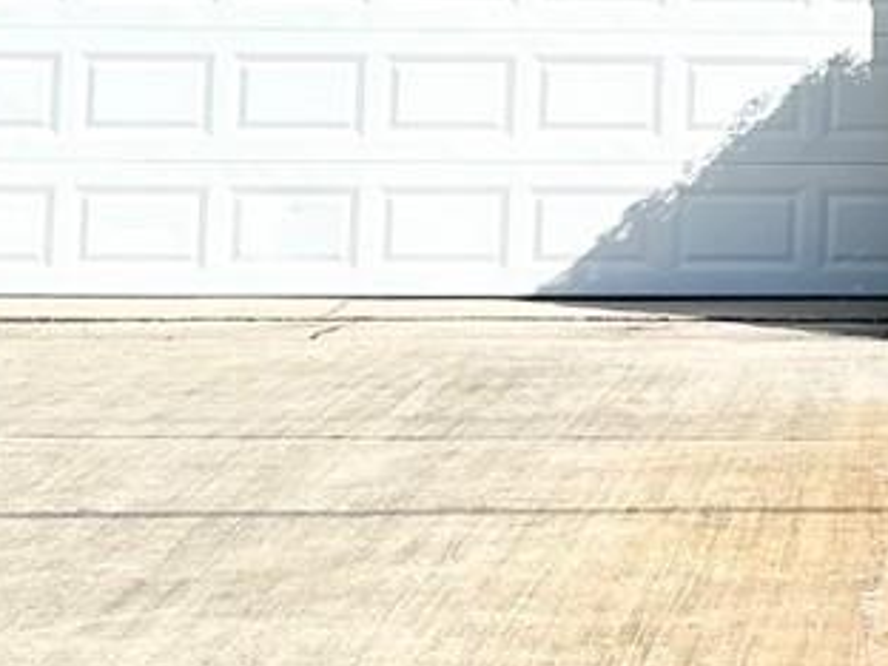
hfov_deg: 15.2
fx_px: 3155
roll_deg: -0.7
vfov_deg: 11.6
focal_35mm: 123
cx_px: 1193
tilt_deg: +4.9
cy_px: -302
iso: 80
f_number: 1.78
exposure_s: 1/4184
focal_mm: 6.86
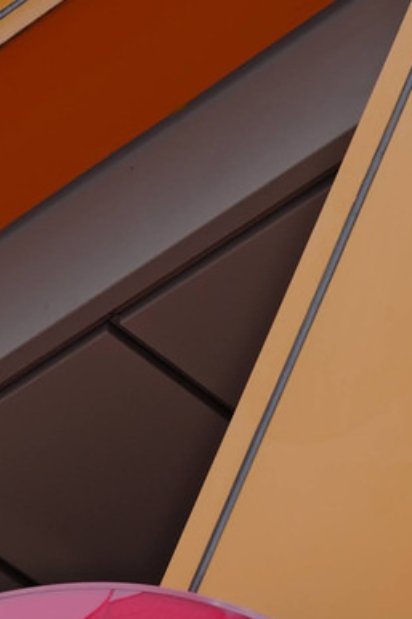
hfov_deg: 6.0
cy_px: 30
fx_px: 3917
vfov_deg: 9.0
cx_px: -18
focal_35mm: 228
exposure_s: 1/250
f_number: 4.5
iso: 100
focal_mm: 43
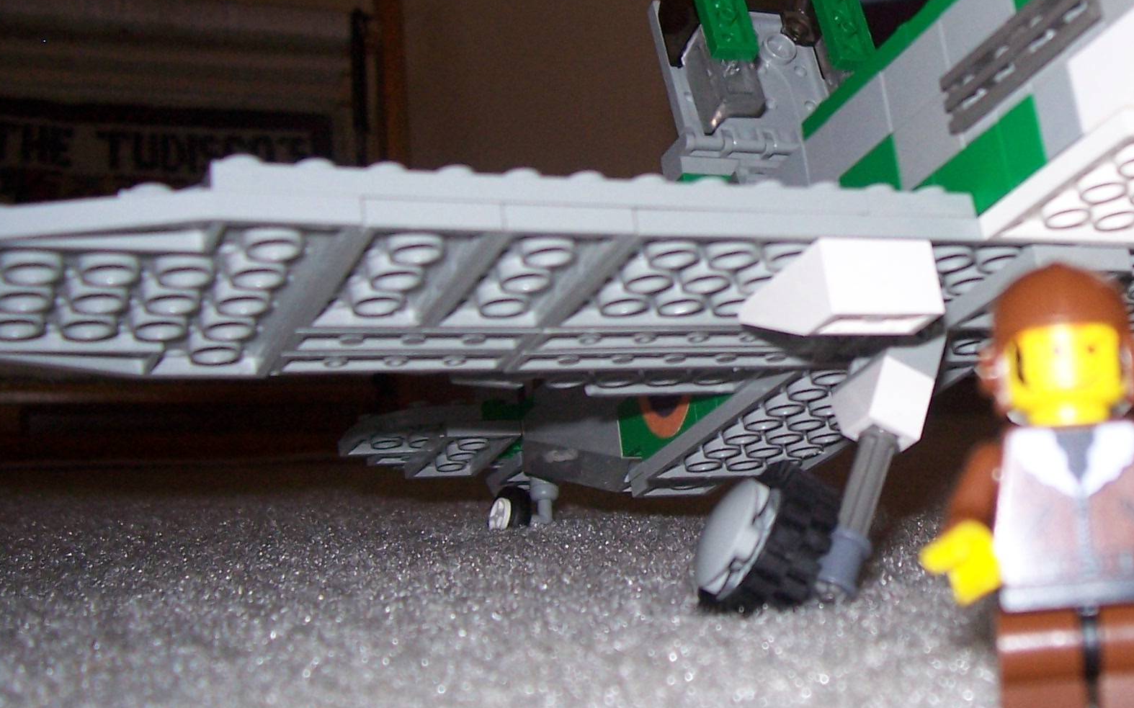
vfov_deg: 21.9
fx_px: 1823
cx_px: 899
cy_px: 212
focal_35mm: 59
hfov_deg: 33.6
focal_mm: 5.6
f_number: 2.7
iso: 125
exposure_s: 1/60
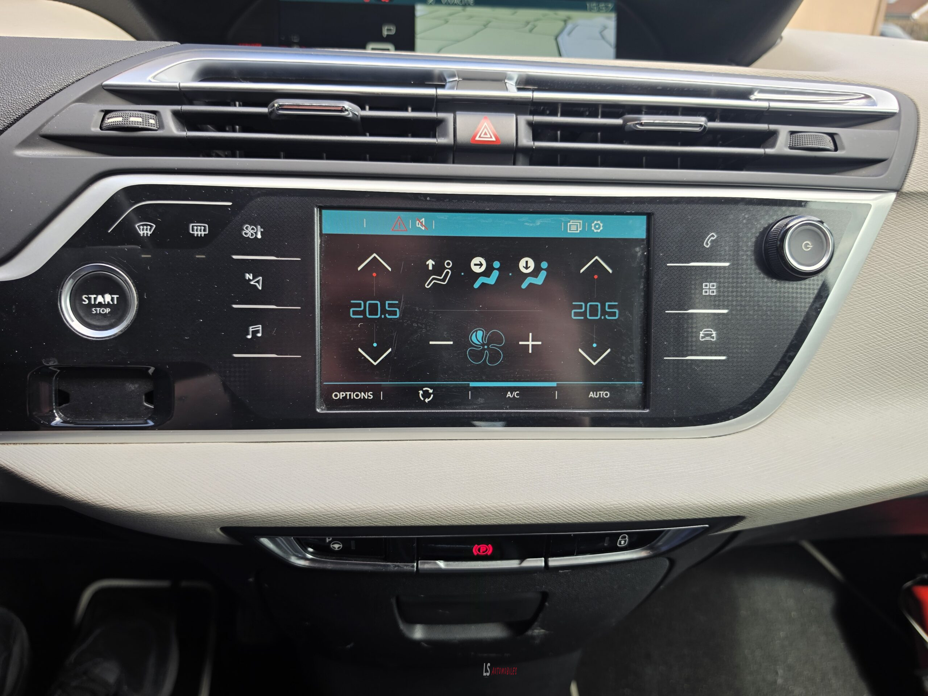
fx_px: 617
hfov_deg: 73.9
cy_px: 348
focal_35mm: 23
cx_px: 464
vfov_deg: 58.9
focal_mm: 6.5
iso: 12
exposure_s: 1/100
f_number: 1.4
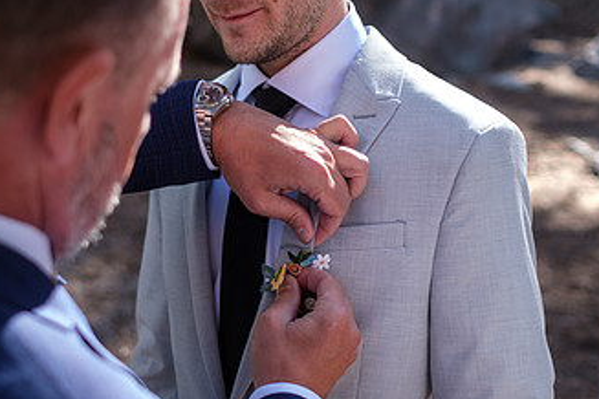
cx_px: 271
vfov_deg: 21.9
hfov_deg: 32.4
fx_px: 1032
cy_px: 232
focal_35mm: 62
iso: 160
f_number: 1.8
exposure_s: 1/200
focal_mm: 23
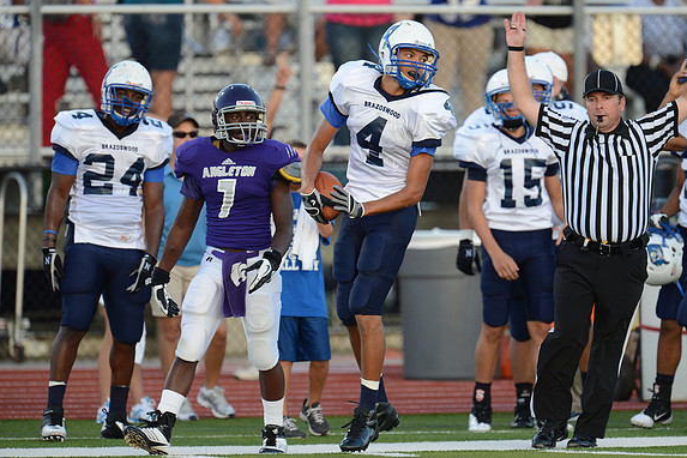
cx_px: 343
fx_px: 10629
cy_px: 227
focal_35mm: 557
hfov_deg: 3.7
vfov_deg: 2.5
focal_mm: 550
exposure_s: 1/1000
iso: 1000
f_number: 4
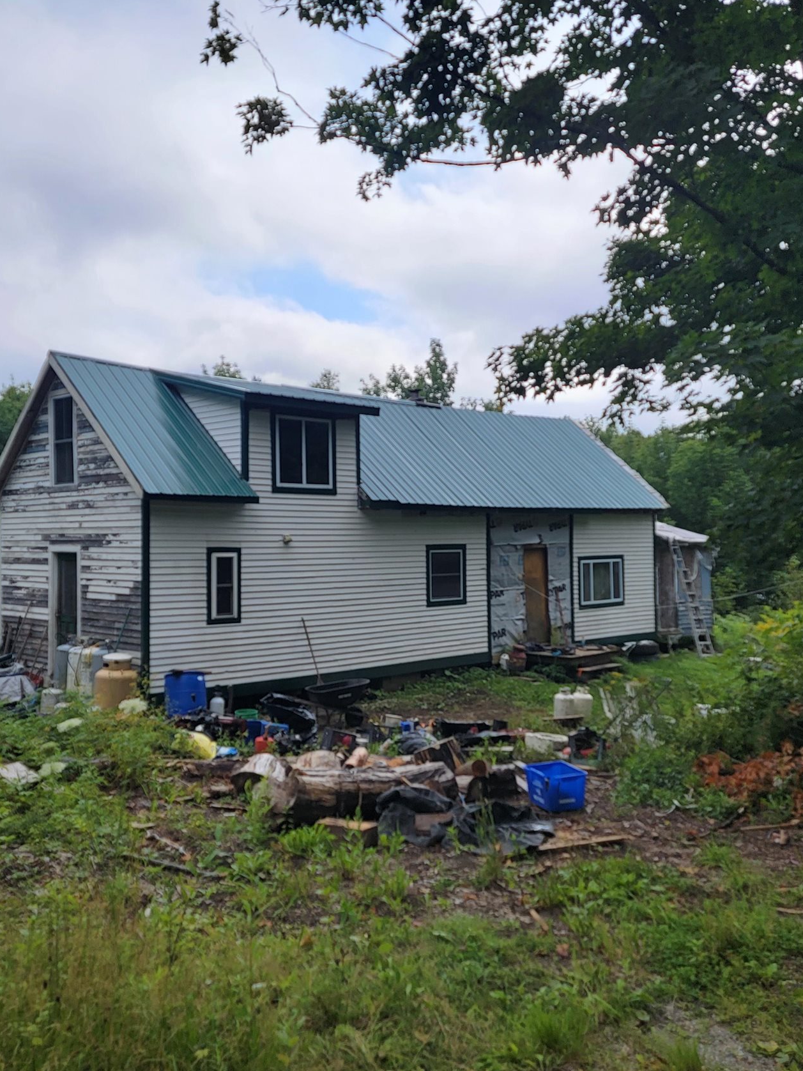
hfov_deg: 42.9
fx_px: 1021
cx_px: 375
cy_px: 550
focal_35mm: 33
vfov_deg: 55.3
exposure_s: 1/709
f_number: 1.8
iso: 16
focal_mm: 6.7
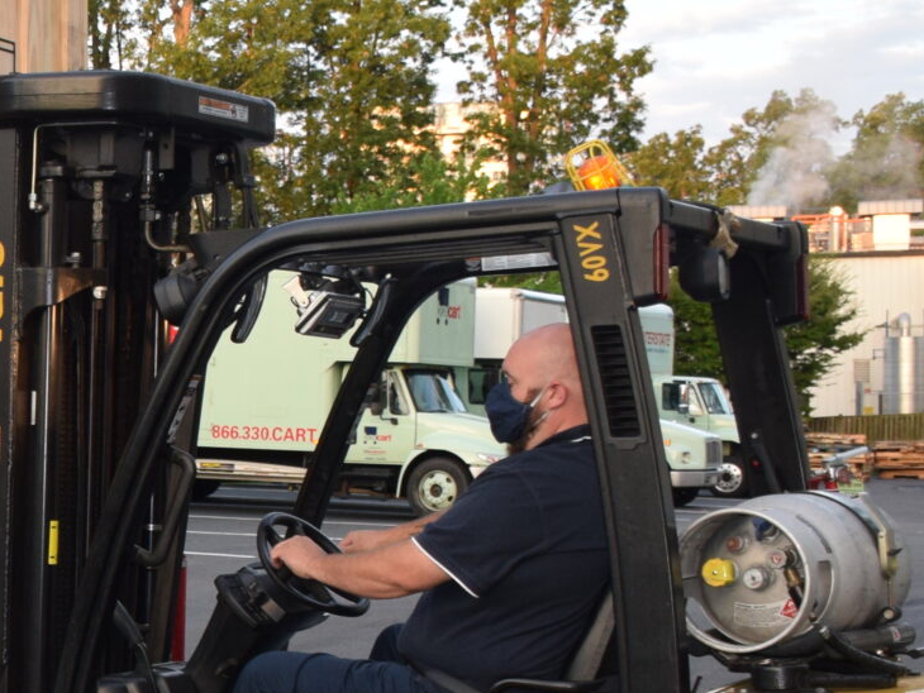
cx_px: -472
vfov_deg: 16.2
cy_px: 493
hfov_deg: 18.9
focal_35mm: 91
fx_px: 2430
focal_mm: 18
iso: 450
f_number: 5.6
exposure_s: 1/125
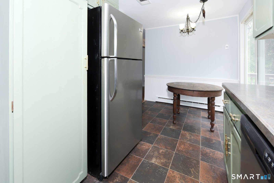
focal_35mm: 14
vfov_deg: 81.3
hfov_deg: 104.2
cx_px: 137
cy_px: 92
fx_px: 107
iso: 400
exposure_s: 1/125
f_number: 8
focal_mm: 14
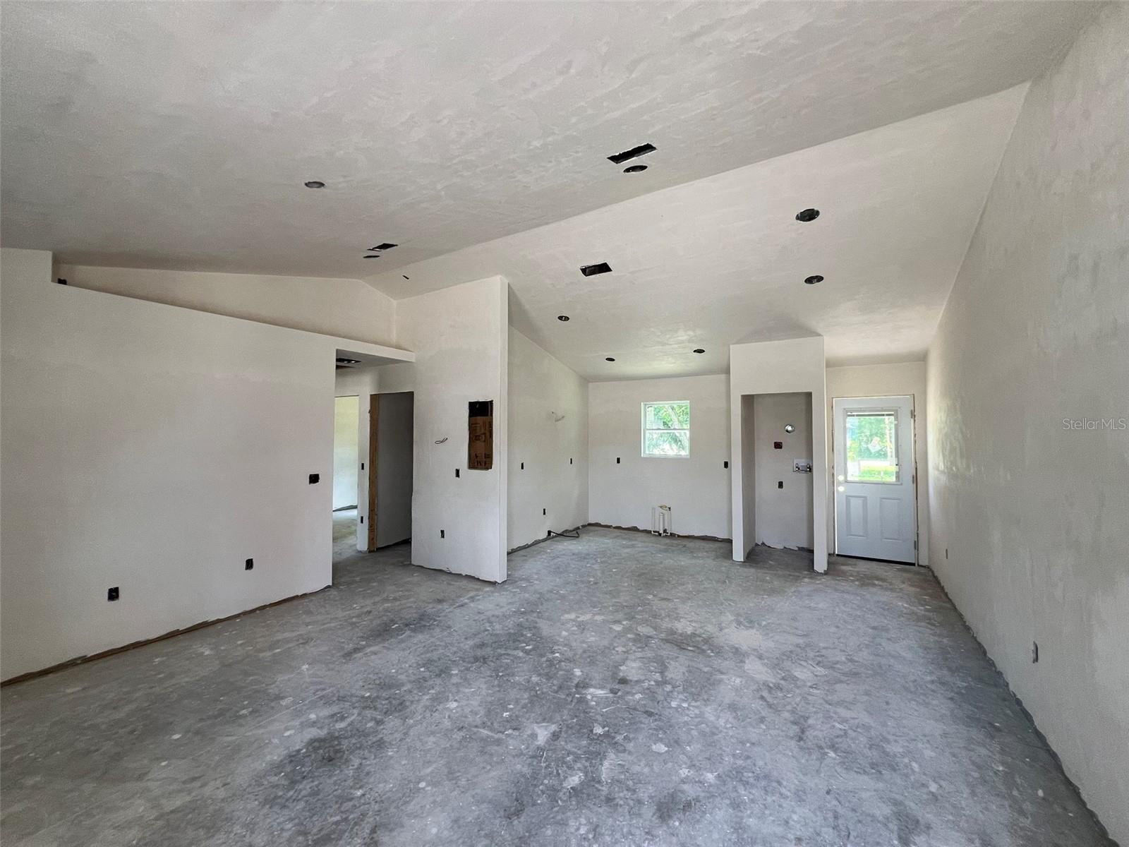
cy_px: 424
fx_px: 424
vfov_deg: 89.9
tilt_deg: +2.3
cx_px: 564
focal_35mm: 13
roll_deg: +0.0
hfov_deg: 106.2
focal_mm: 1.57
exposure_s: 1/99
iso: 100
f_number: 1.8
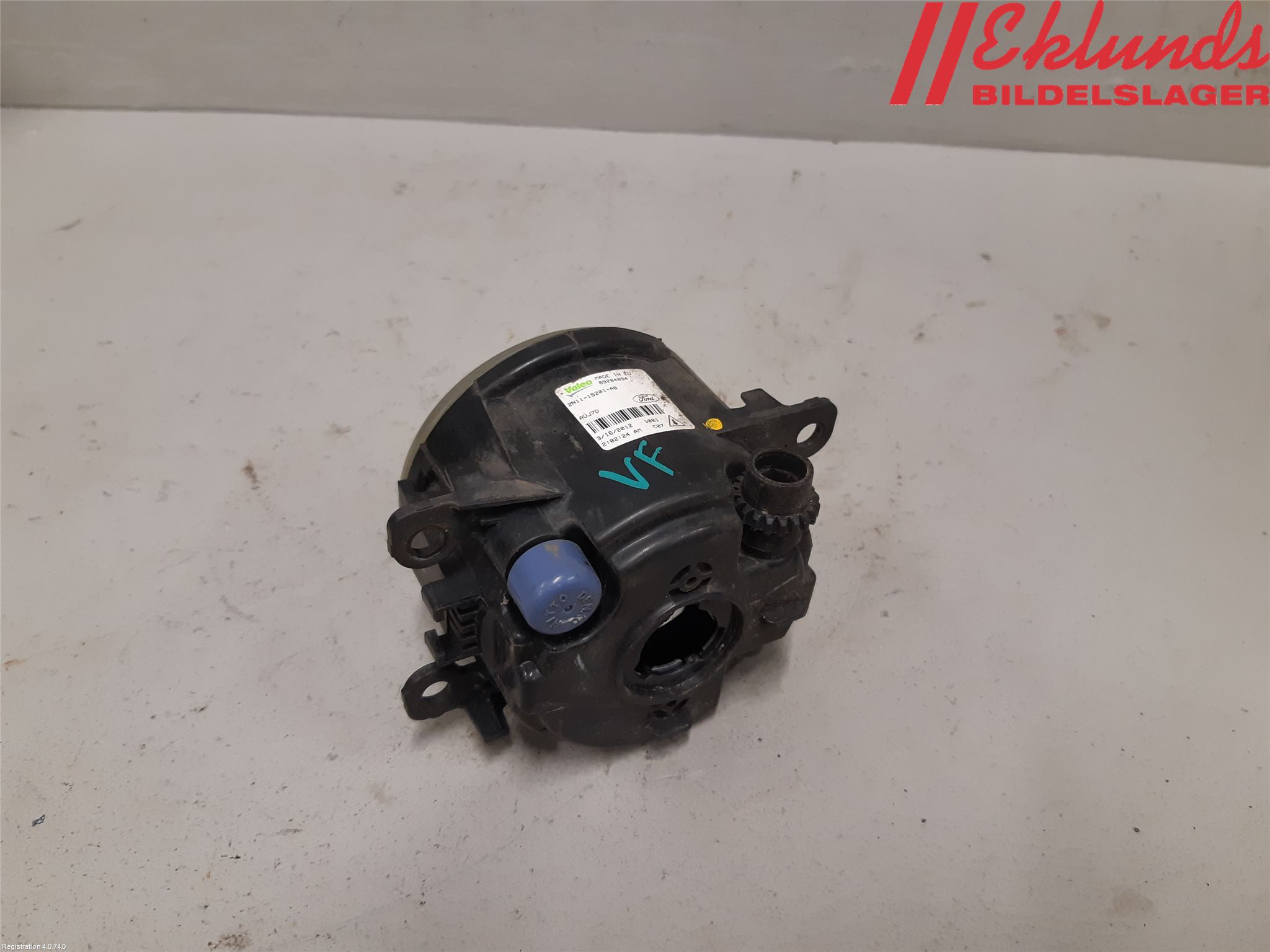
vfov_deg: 53.1
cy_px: 476
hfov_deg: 67.3
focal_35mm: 26
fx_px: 954
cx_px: 635
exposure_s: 1/50
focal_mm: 3.93
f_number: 1.7
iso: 125
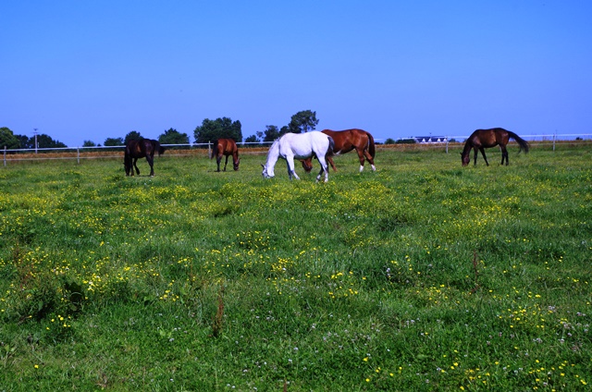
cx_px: 296
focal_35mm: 82
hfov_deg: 24.8
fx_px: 1346
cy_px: 196
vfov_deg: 16.6
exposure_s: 1/1000
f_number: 8
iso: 200
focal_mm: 55
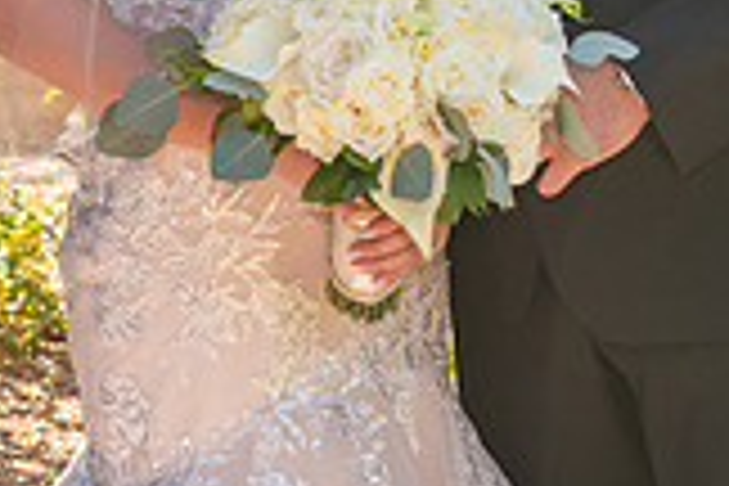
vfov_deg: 6.9
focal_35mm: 197
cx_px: 324
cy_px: -191
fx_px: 3989
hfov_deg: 10.4
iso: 200
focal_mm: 55
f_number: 5.6
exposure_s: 1/250
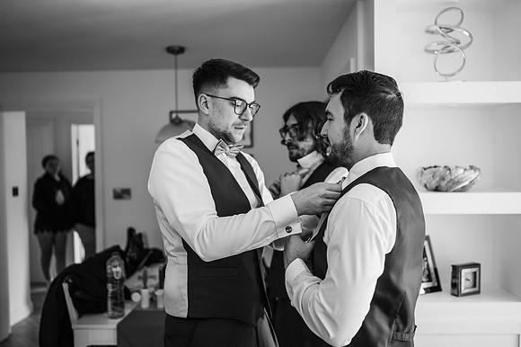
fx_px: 506
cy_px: 174
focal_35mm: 35
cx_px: 260
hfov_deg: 54.5
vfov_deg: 37.8
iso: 320
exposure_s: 1/200
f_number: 2
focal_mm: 35
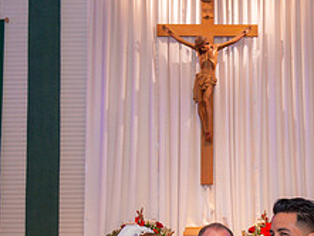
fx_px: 917
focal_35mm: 101
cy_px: 240
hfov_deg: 19.1
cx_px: 283
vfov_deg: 14.4
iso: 1250
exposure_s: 1/60
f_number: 4.5
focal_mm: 36
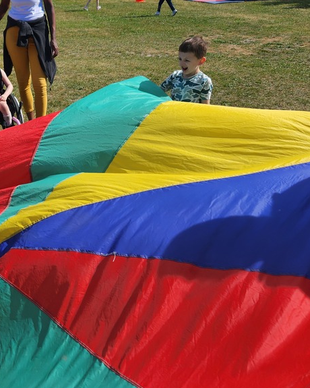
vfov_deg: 45.7
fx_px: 459
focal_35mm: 40
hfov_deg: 35.3
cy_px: 165
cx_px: 34
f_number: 1.8
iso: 20
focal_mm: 5.4
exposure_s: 1/1563
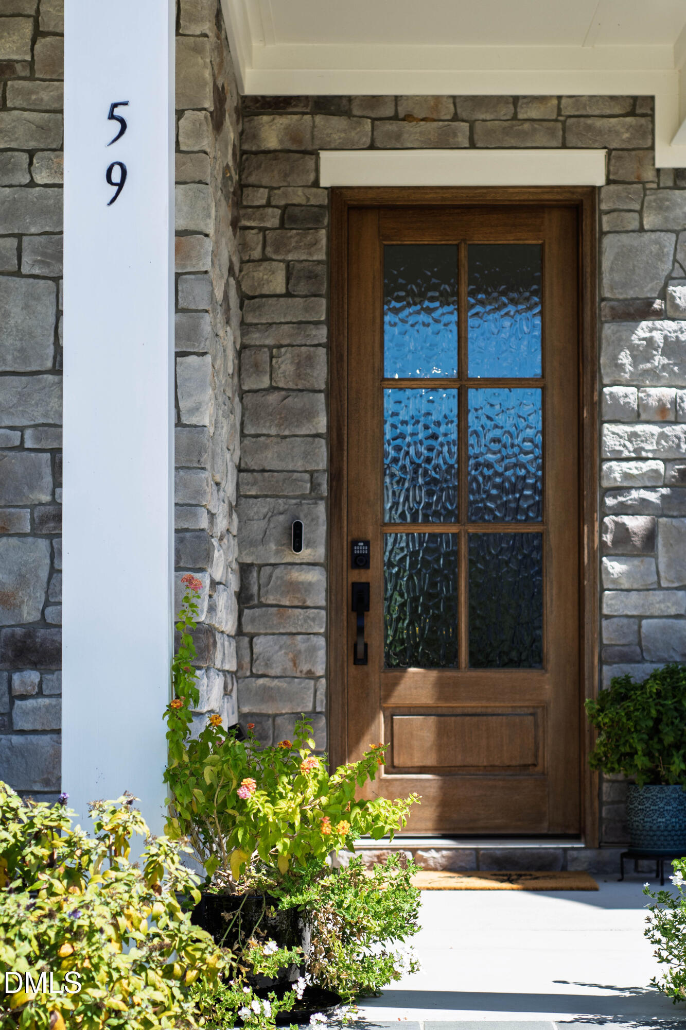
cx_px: 343
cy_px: 515
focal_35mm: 75
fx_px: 2144
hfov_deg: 18.2
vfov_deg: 27.0
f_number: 3.5
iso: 160
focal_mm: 50
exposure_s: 1/1000
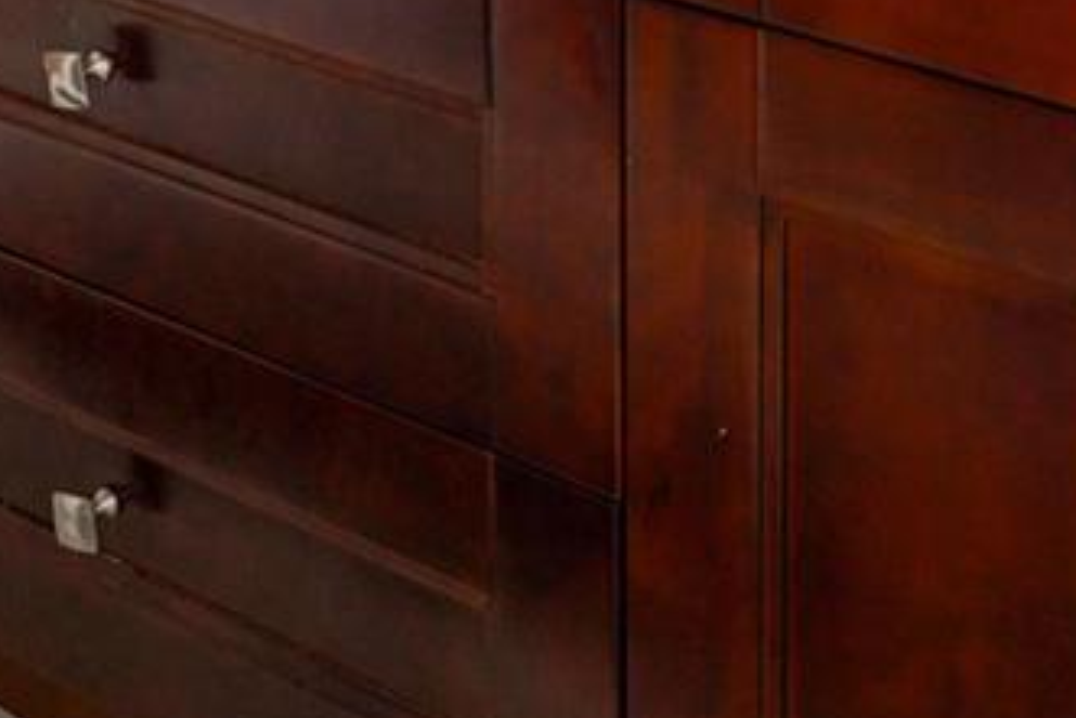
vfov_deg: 13.7
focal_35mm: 87
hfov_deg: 23.2
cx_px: 757
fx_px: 2601
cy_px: -663
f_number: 3.5
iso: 1600
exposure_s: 1/160
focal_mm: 24
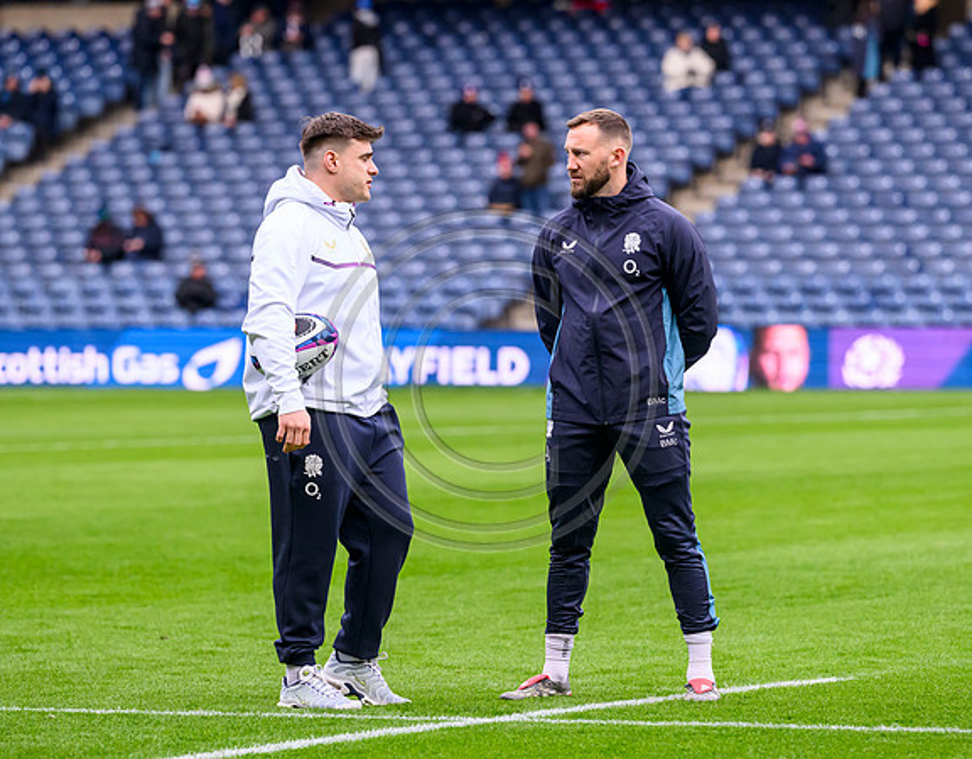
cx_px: 587
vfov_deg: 5.5
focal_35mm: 275
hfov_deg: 7.1
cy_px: 351
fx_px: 7841
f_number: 4
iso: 2500
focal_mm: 200
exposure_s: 1/1600
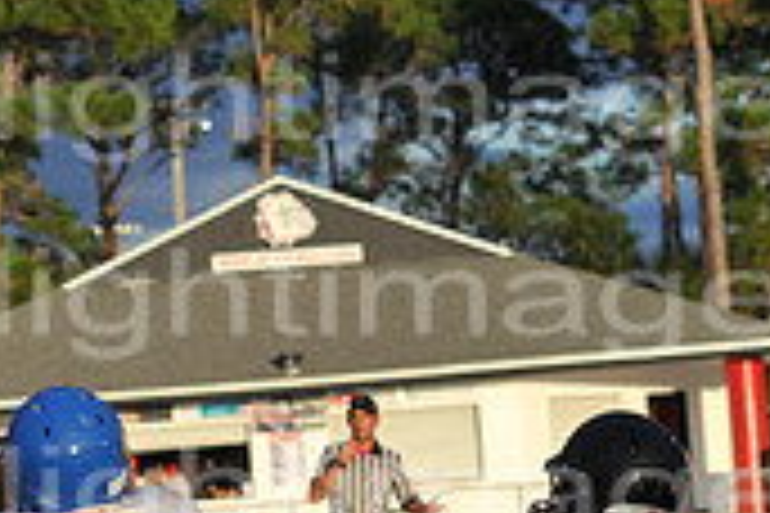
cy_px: 598
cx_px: 257
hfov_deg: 8.7
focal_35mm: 237
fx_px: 5069
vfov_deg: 5.8
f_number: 3.5
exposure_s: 1/5000
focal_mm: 70
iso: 800
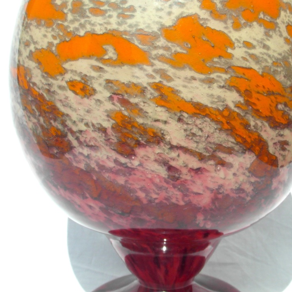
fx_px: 744
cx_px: 188
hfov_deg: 22.1
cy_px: 110
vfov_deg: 22.1
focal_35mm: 78
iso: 80
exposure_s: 1/500
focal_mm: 8.7
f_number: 6
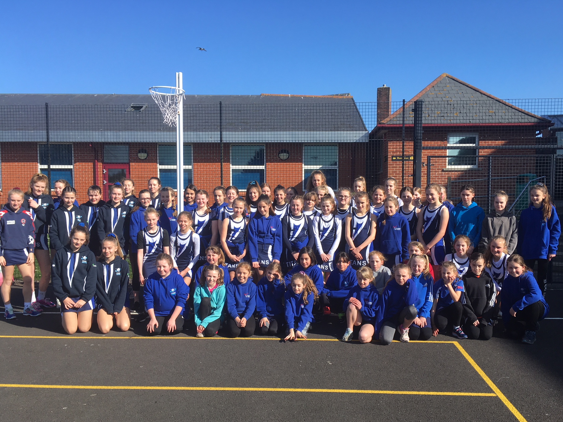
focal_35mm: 31
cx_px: 293
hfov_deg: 58.3
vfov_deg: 45.4
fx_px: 504
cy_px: 223
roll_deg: +0.3
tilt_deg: -2.6
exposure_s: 1/1083
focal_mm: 4.15
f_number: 2.2
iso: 25
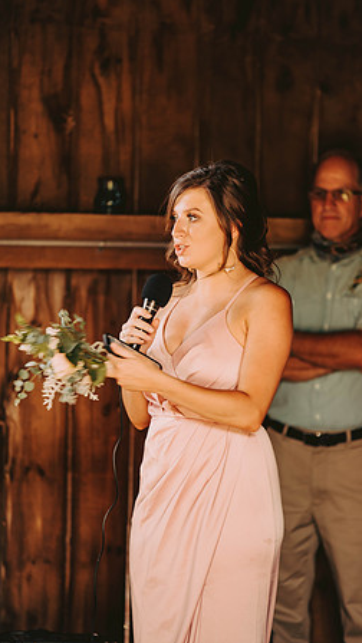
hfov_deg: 6.1
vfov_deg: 10.8
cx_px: 178
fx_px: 3413
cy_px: 322
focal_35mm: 200
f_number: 2.8
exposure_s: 1/80
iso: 320
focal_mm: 190
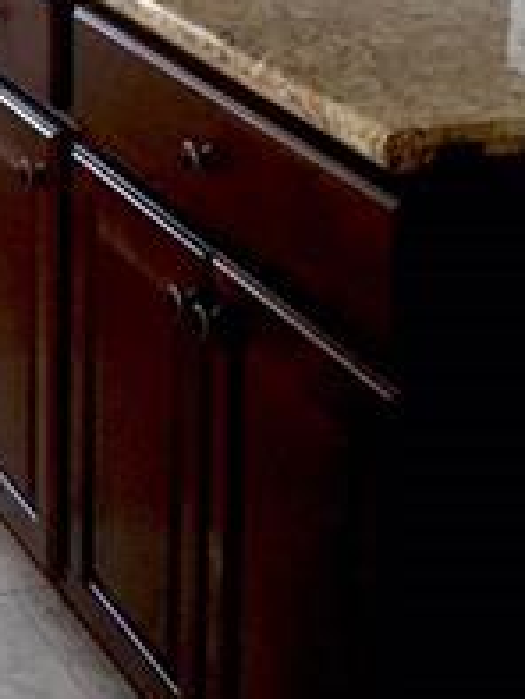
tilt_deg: -10.3
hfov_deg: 12.9
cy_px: -149
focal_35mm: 113
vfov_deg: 16.6
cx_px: -21
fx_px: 2283
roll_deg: +0.3
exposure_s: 1/30
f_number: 2.2
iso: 50
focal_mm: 4.15
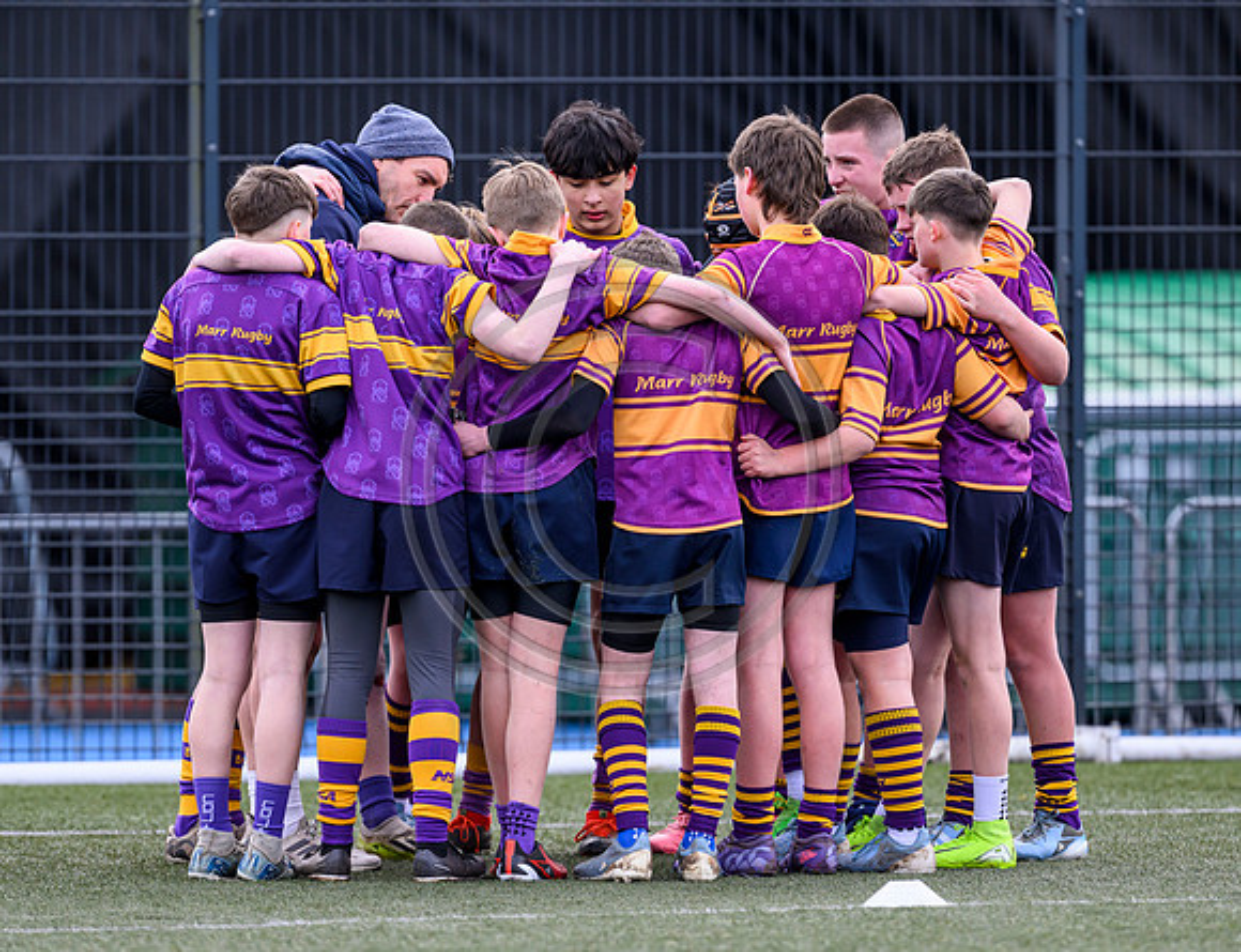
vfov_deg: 2.8
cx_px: 684
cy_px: 494
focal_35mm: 532
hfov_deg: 3.7
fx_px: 19229
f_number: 3.5
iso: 500
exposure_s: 1/1250
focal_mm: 400
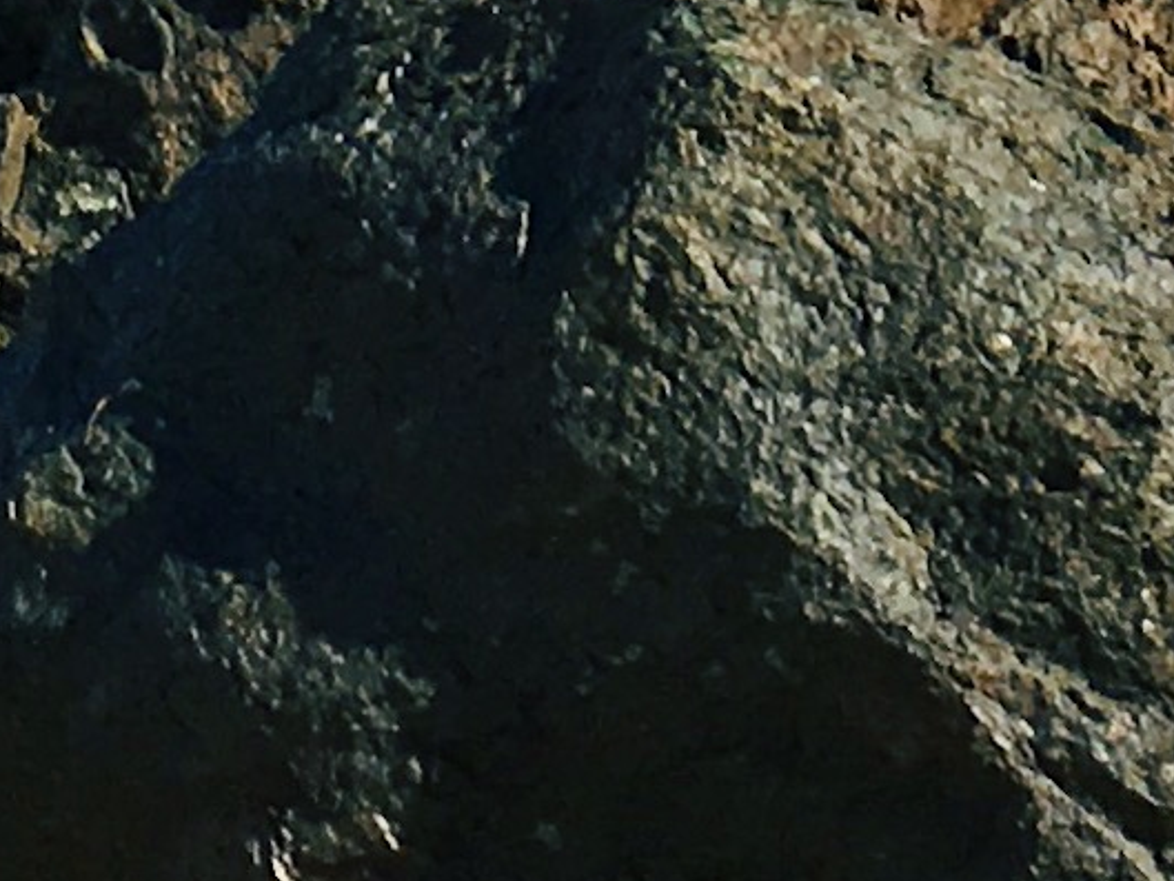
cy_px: -1373
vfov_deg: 6.4
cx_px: 1269
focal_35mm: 218
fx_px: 7395
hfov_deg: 9.0
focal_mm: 4.15
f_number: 2.2
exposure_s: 1/1600
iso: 25
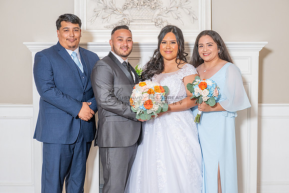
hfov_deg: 31.1
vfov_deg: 21.0
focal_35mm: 65
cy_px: 96
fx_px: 519
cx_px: 144
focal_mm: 62
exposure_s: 1/160
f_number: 4.5
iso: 640
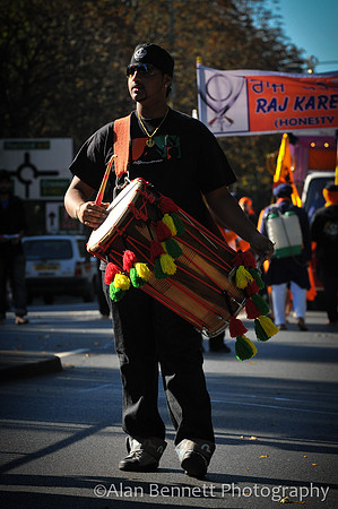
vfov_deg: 9.2
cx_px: 169
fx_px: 3176
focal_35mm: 225
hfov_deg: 6.1
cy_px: 254
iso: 400
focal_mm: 150
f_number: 7.1
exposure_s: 1/640
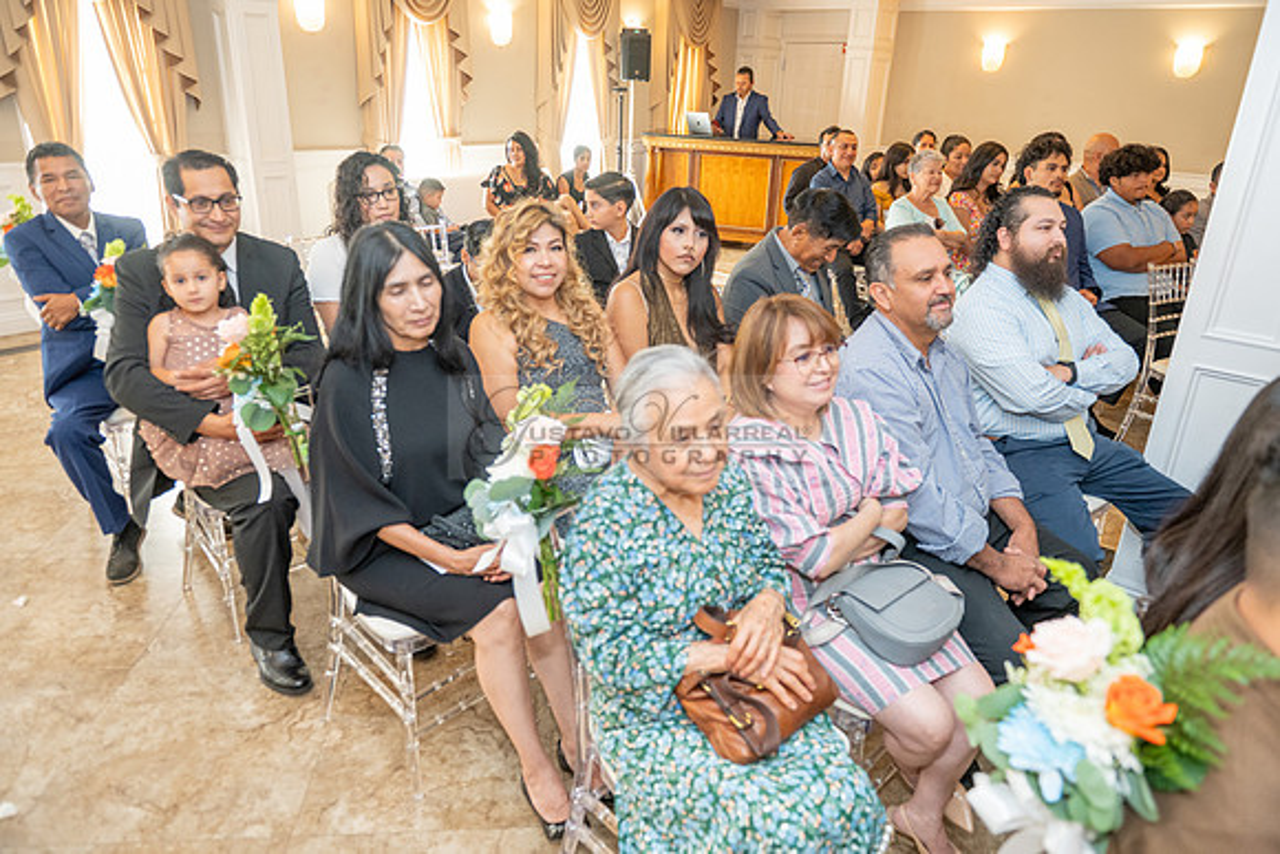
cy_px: 427
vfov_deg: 53.2
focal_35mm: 24
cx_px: 640
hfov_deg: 73.7
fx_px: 853
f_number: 3.5
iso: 1250
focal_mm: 24
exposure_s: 1/200
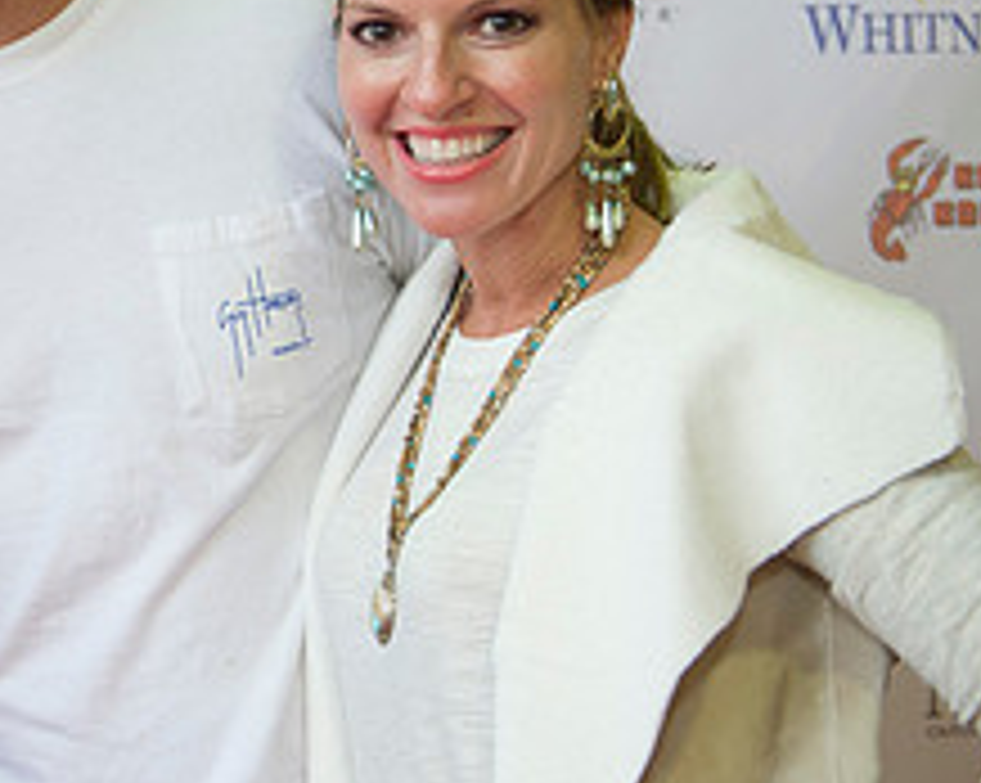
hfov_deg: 19.5
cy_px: 184
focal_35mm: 95
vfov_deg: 16.1
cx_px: -32
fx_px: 2756
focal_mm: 38
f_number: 2.8
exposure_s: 1/100
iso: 640
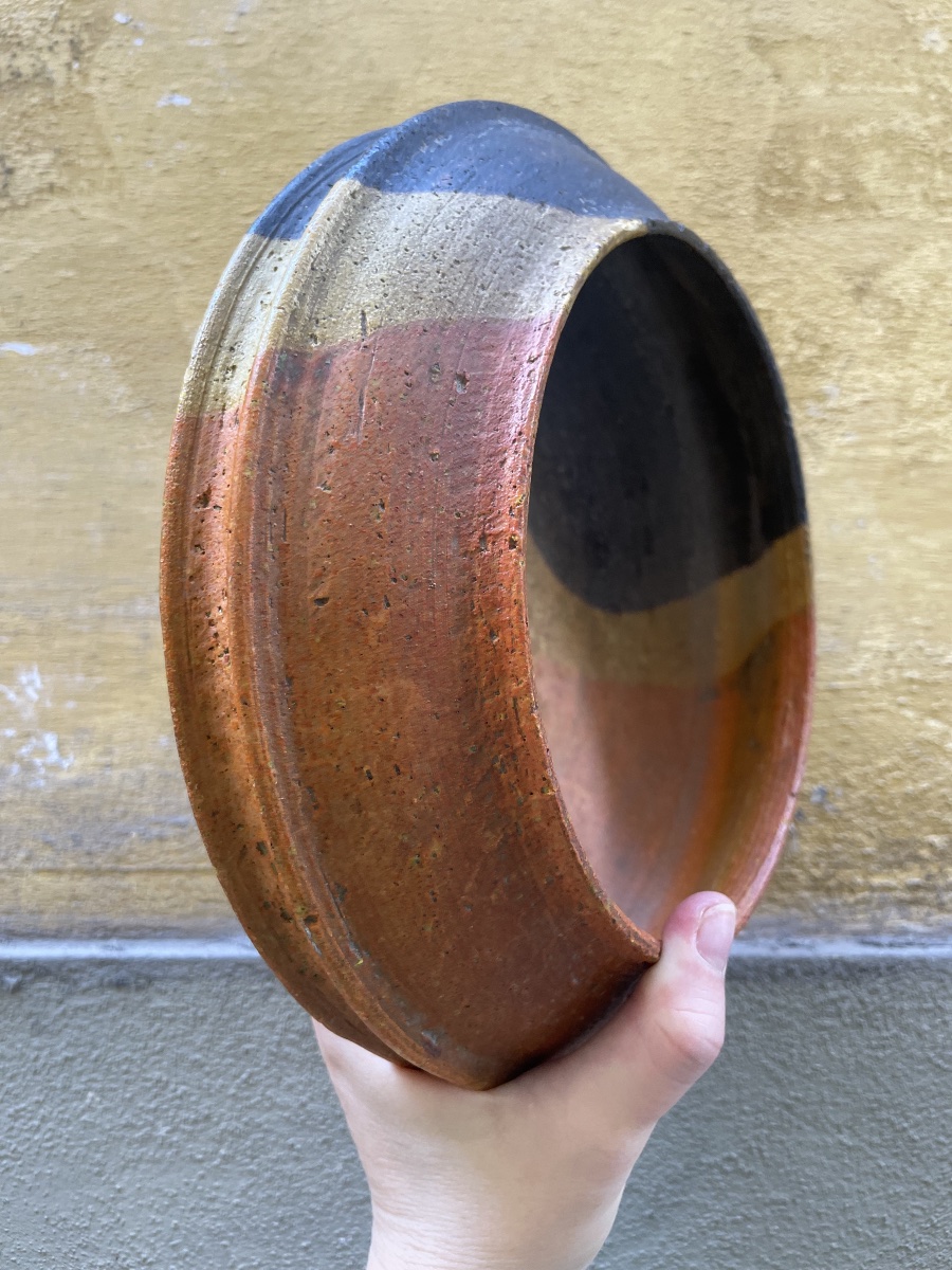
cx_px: 476
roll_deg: +0.6
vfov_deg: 67.3
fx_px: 953
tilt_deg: +7.6
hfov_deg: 53.1
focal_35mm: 26
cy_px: 635
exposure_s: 1/121
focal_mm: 4.2
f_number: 1.6
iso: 125
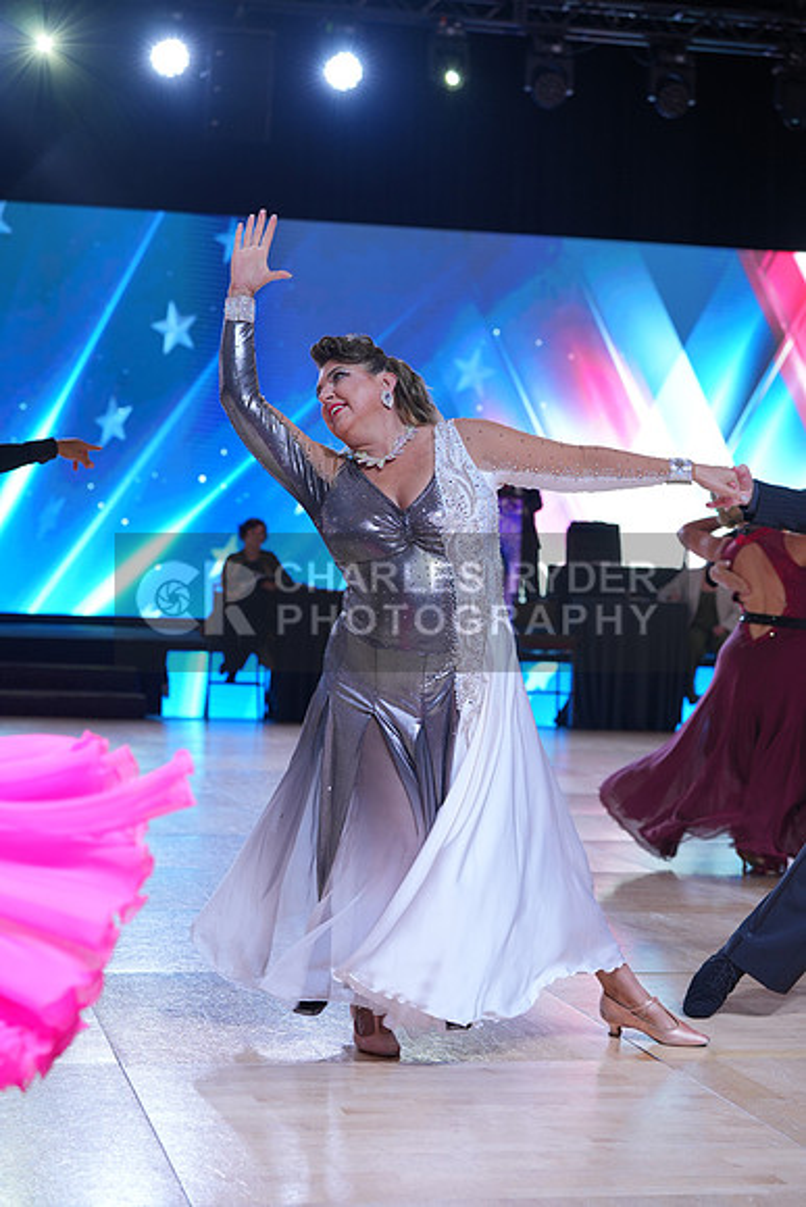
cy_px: 604
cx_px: 403
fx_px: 2349
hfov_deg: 19.5
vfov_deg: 28.8
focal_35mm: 70
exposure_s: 1/250
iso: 400
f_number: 4
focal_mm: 70
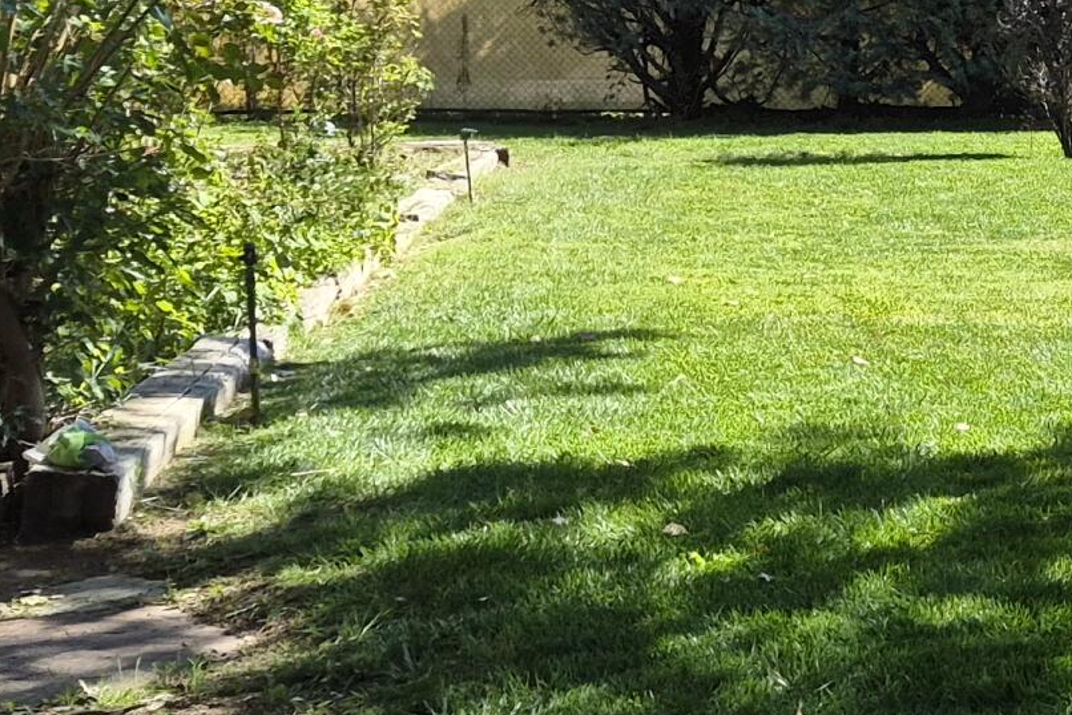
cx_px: 1564
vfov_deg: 15.3
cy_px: 206
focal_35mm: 89
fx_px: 2651
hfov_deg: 20.0
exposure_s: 1/3160
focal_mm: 5.4
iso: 80
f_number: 1.8
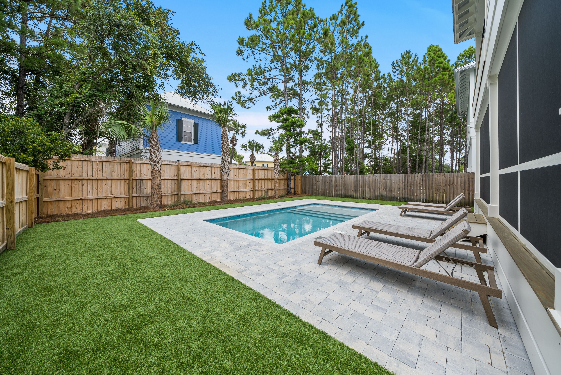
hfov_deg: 112.6
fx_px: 187
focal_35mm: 12
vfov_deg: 90.1
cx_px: 280
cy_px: 188
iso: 40
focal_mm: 12
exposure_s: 1/60
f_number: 7.1
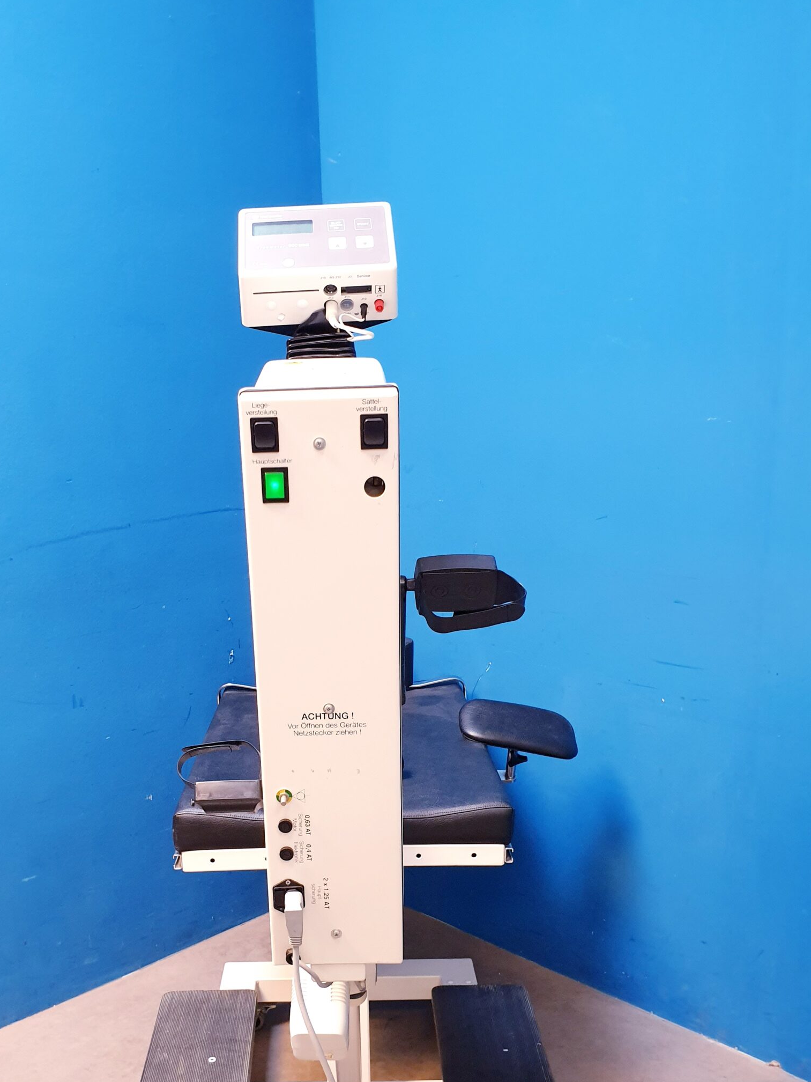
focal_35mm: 33
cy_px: 656
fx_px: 1031
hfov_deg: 42.8
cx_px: 331
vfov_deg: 54.9
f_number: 2.4
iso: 320
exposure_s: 1/33
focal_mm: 4.3
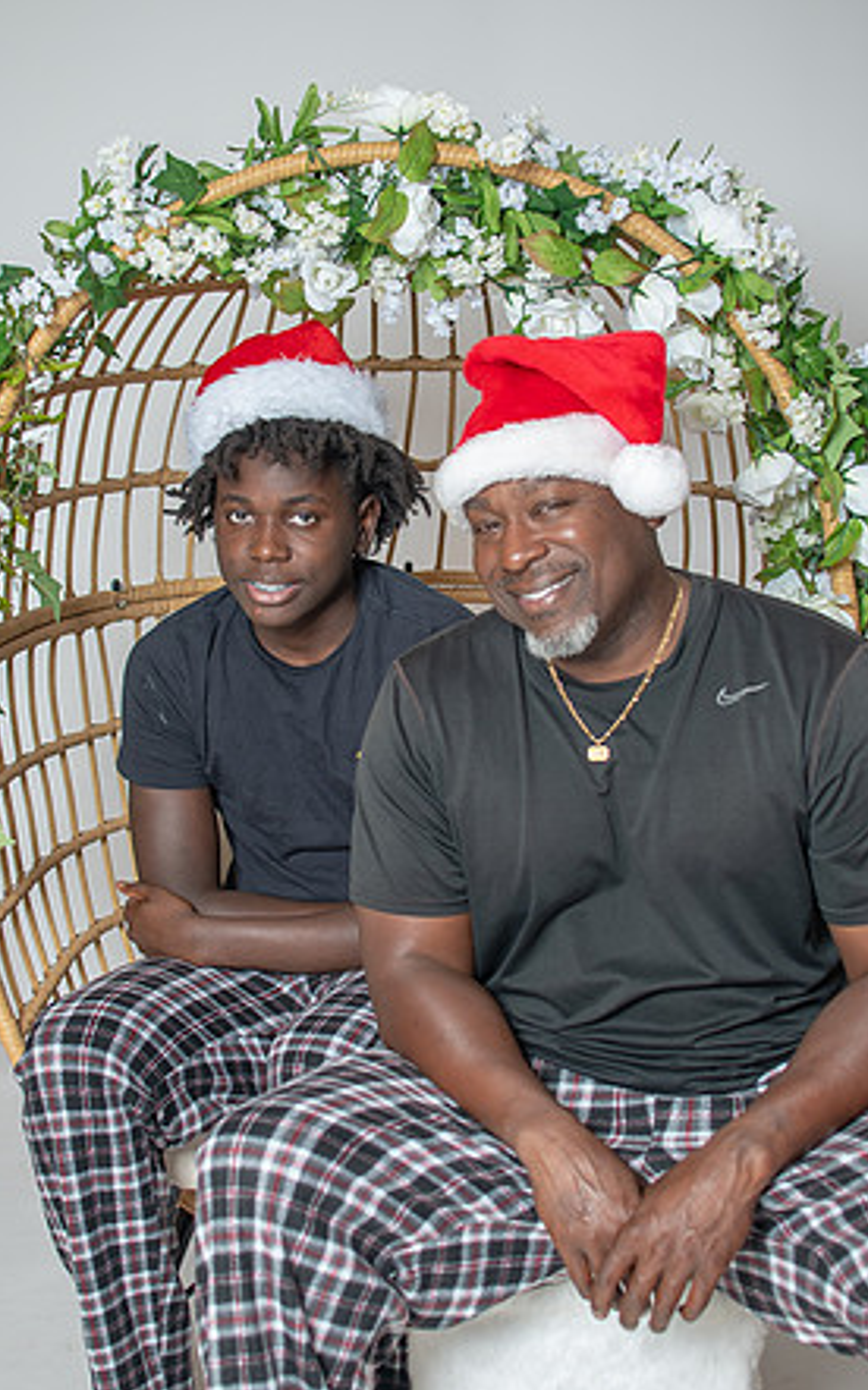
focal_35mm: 54
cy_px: 698
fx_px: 2045
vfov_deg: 37.5
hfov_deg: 24.0
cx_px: 412
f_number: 3.2
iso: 100
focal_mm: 35
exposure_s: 1/250
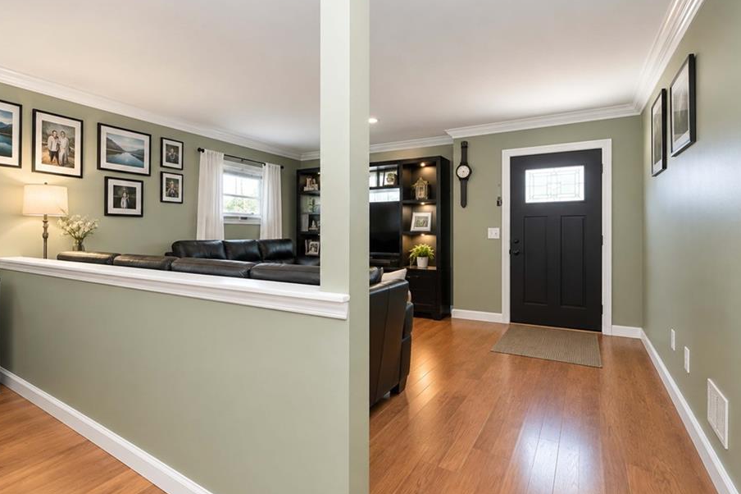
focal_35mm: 17
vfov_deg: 70.4
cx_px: 344
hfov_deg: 93.1
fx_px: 350
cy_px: 244
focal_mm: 10
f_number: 8
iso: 1600
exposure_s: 1/60
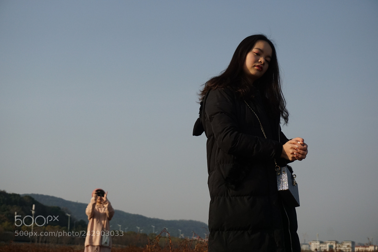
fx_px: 772
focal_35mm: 74
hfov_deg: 27.5
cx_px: 189
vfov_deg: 18.5
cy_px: 126
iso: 640
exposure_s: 1/4000
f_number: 5.6
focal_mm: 49
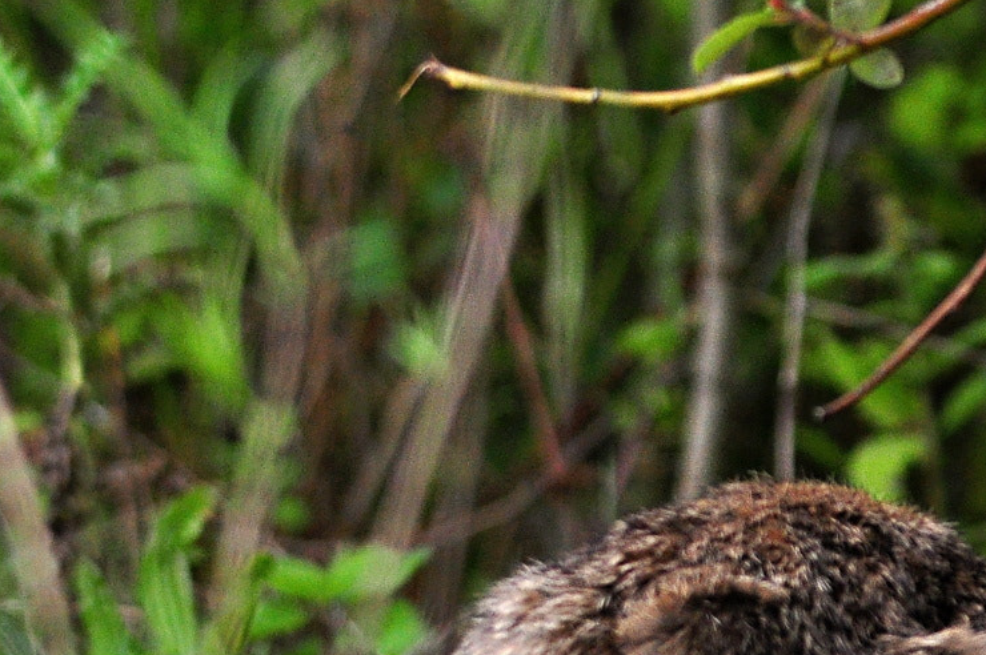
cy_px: 563
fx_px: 25503
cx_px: 1155
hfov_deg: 2.2
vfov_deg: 1.5
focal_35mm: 932
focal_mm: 230
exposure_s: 1/1250
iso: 640
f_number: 6.3
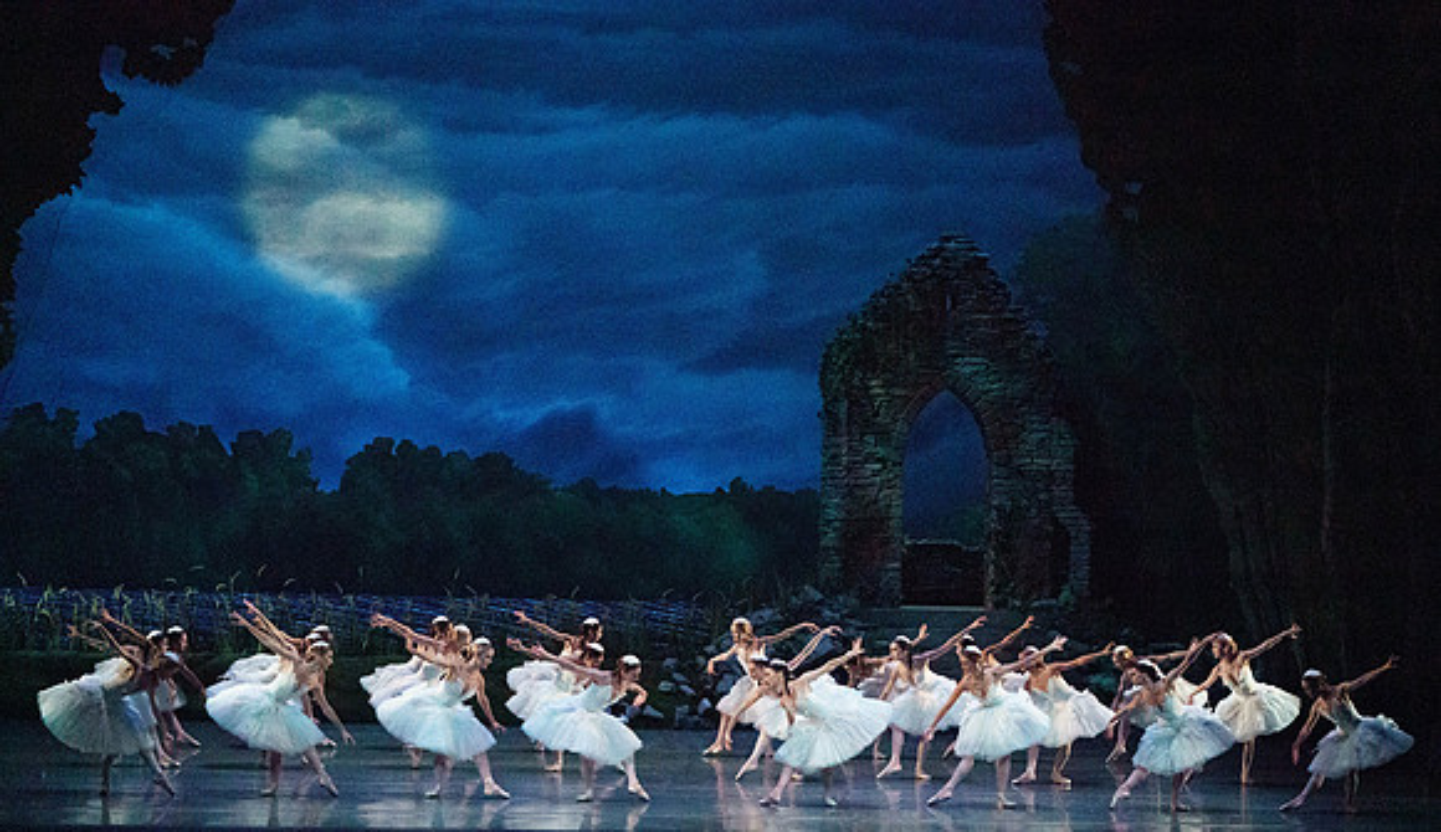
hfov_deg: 20.3
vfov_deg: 11.8
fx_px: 4030
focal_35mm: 105
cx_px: 721
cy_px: 475
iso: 8000
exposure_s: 1/320
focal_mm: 100
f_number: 5.6
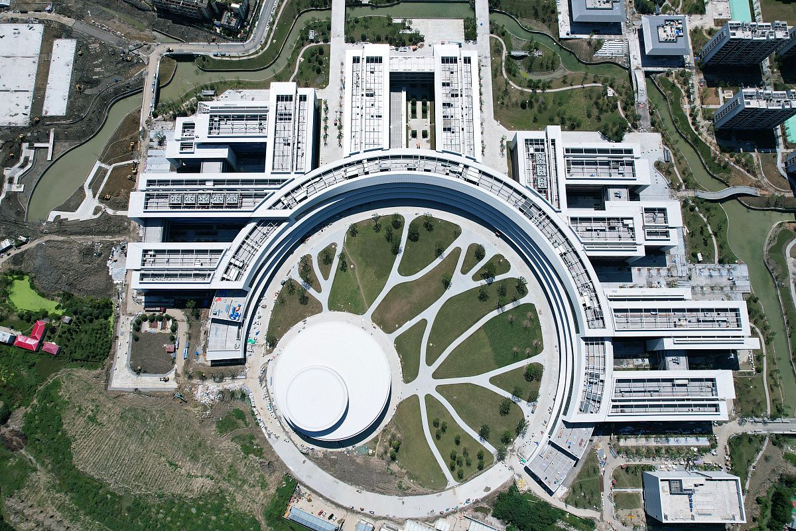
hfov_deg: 78.6
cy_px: 266
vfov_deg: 57.2
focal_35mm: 22
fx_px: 486
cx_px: 398
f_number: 2.8
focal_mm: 8.38
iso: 100
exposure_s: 1/3000
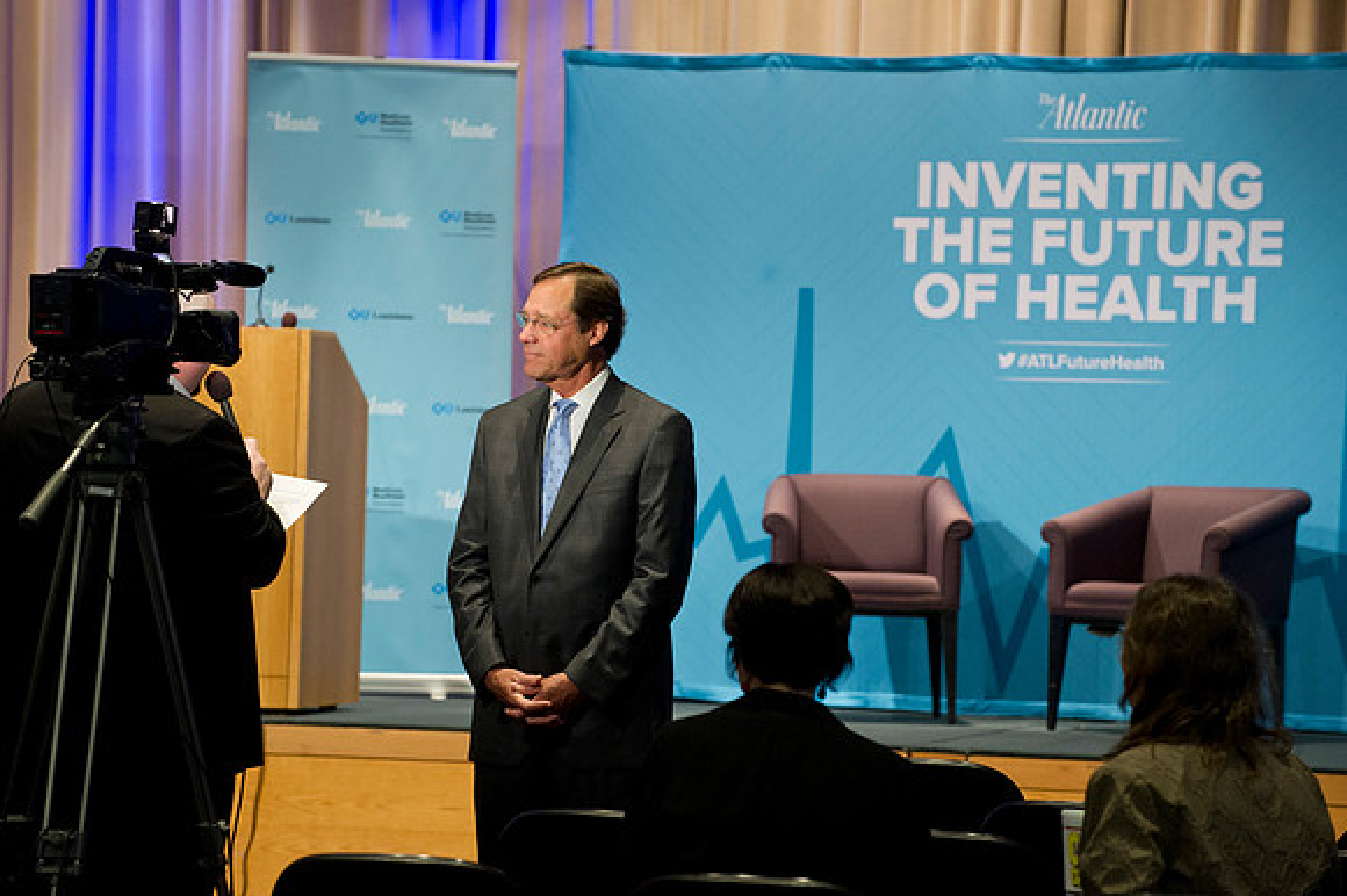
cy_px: 448
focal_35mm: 150
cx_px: 674
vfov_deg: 9.1
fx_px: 5609
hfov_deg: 13.7
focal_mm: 150
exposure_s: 1/80
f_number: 4.5
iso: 2500
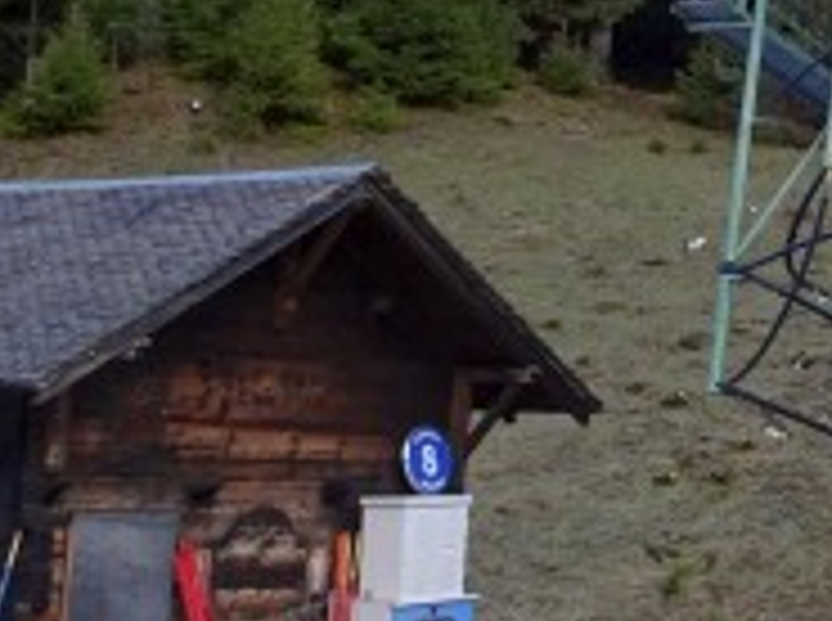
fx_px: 2495
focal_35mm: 104
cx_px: 1210
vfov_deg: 13.9
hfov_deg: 17.3
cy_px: -63
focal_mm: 4.1
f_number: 3.5
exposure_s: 1/80
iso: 80
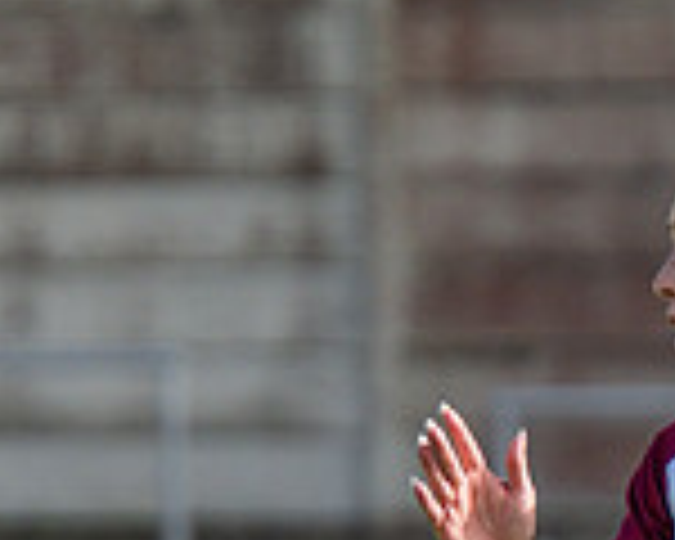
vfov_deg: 1.3
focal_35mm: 1169
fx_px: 23354
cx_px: 794
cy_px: 842
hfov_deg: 1.7
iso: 125
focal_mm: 185
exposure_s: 1/1600
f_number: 4
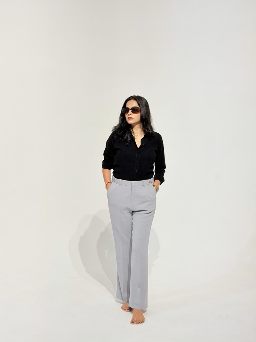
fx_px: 473
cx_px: 128
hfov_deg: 30.3
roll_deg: -1.0
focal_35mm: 48
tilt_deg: -4.7
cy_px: 171
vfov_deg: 39.7
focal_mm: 6.76
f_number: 1.78
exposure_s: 1/100
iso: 80
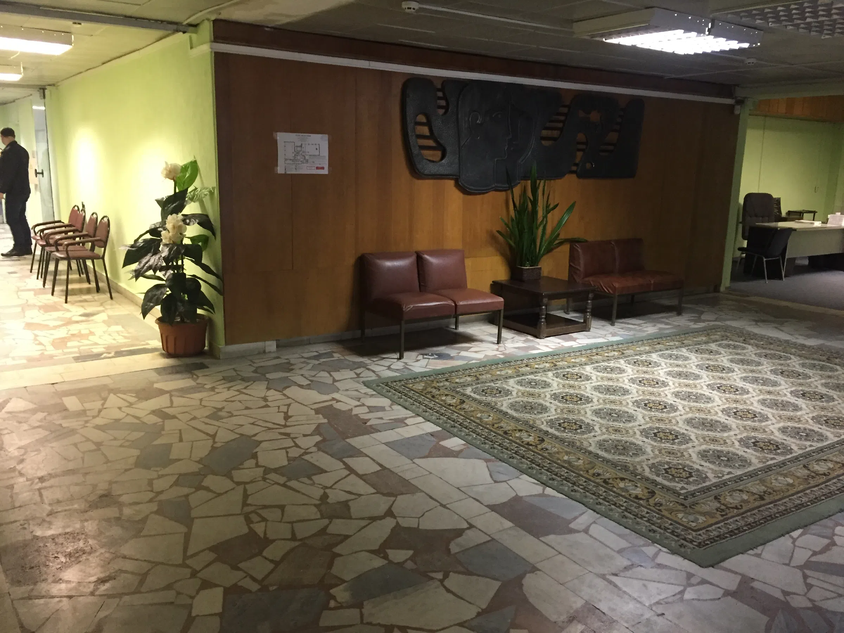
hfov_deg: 61.7
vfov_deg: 48.2
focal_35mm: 29
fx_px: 707
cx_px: 422
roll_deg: -1.8
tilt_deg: -12.5
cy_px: 316
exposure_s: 1/20
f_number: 2.2
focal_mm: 4.15
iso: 250
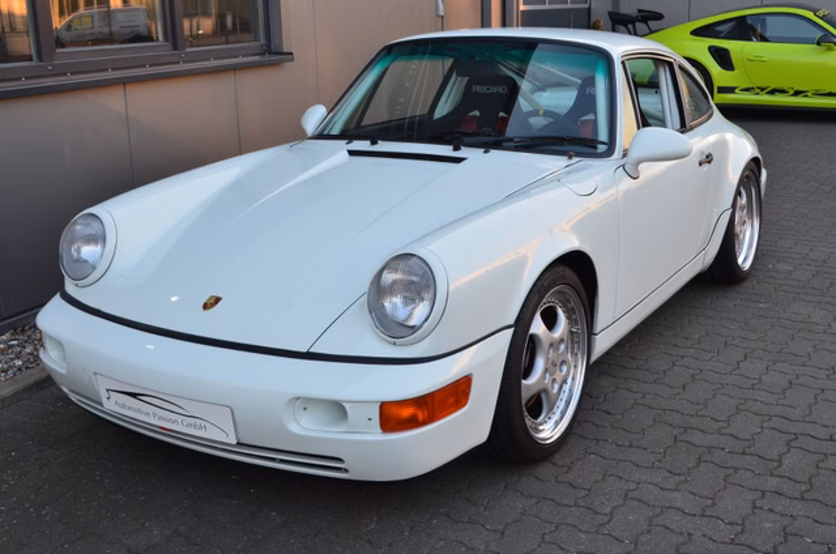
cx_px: 418
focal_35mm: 42
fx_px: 973
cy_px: 277
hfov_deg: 46.5
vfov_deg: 31.8
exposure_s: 1/50
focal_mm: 28
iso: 400
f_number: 10
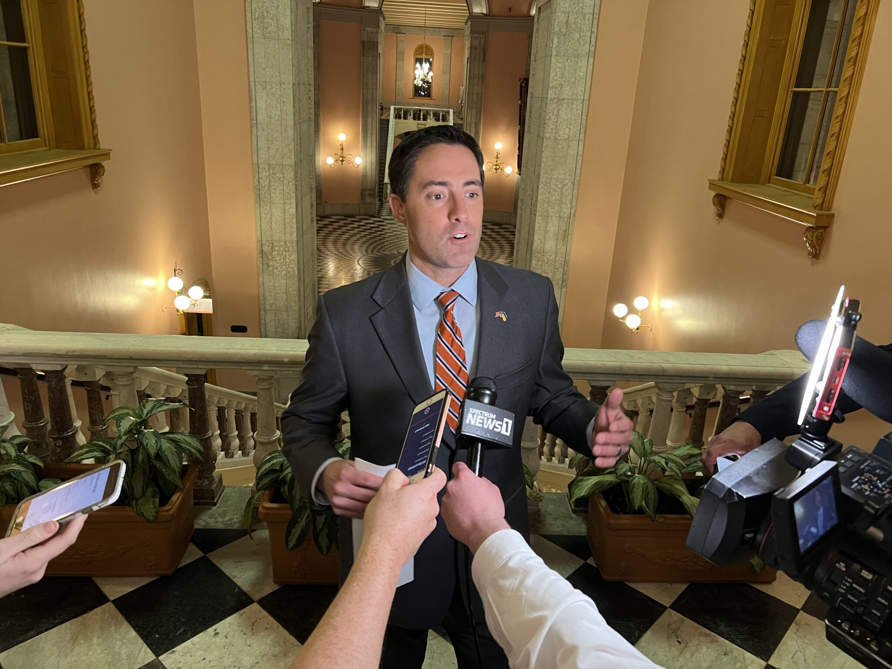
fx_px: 670
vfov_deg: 53.1
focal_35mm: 26
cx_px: 446
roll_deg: -3.4
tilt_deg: -19.9
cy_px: 334
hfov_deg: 67.3
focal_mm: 5.7
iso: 250
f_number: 1.5
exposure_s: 1/59
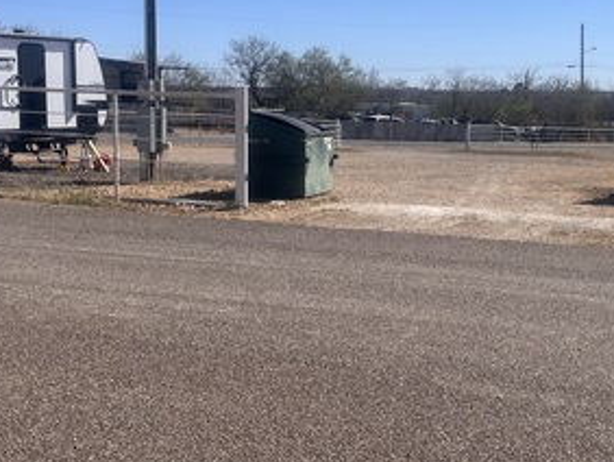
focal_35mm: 59
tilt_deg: -5.4
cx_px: 492
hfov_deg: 31.8
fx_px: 1047
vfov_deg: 24.8
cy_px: 181
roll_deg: -0.7
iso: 50
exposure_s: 1/5556
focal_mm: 5.1
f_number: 1.6
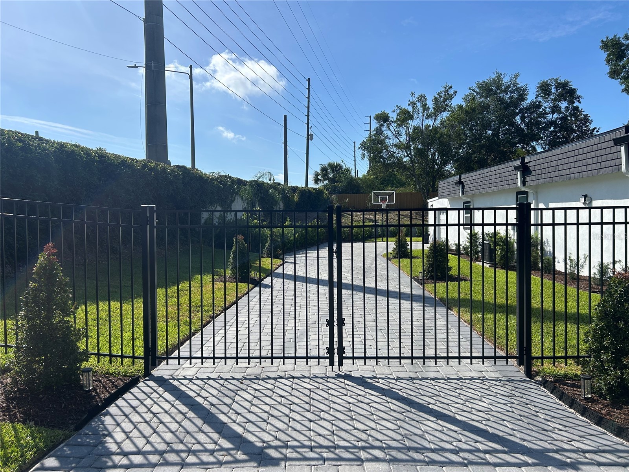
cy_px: 236
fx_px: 472
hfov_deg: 67.3
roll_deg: +0.9
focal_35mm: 26
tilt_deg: -2.1
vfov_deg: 53.1
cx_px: 314
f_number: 1.5
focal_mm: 5.7
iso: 50
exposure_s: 1/5319
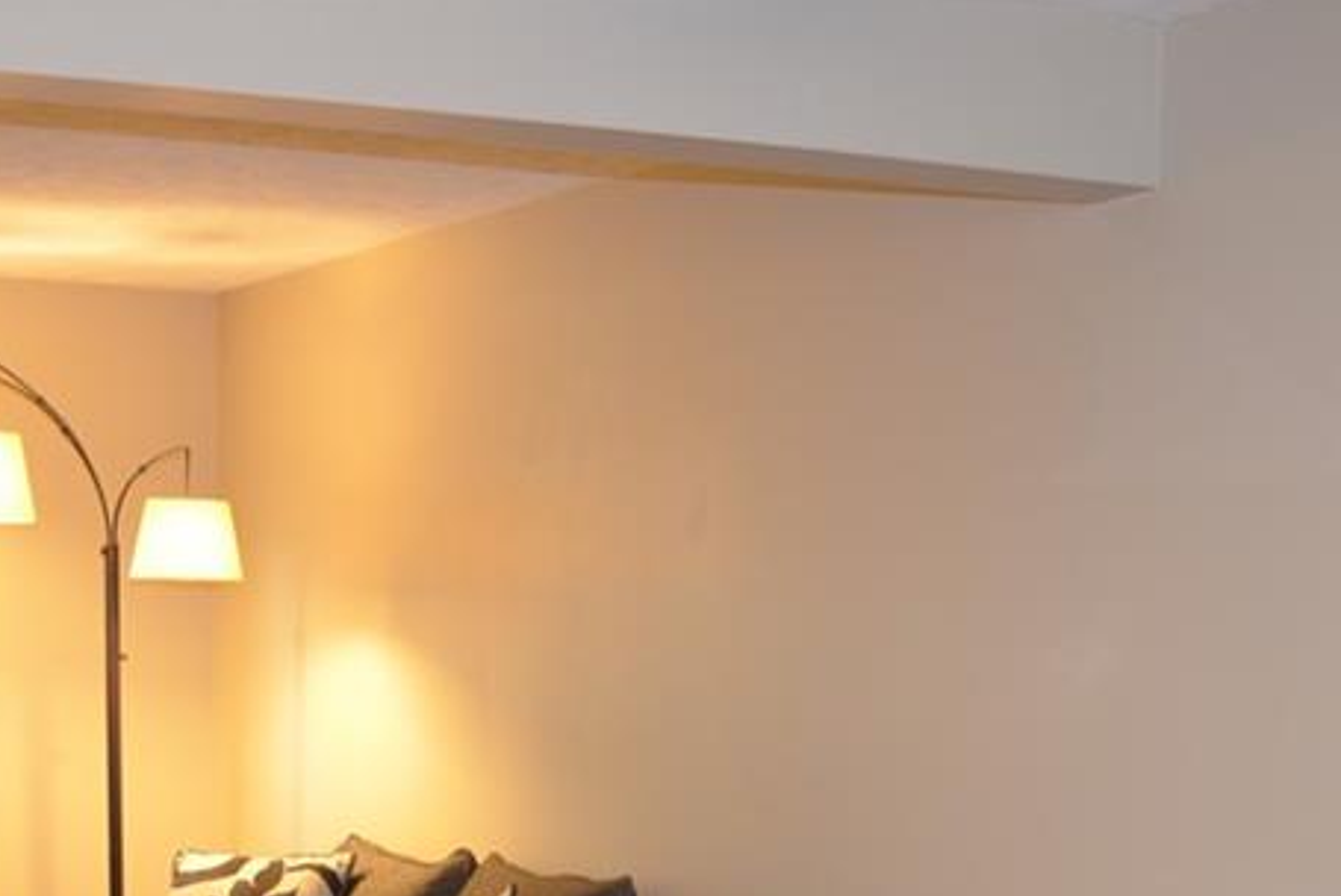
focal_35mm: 74
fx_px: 2758
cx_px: 448
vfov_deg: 17.9
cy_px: 939
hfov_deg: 27.2
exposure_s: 1/15
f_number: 3.8
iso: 450
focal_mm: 22
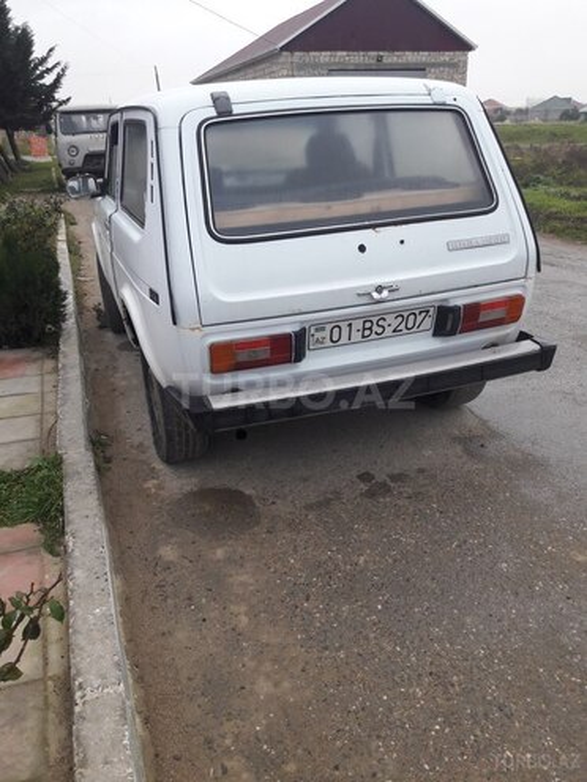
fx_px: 633
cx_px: 294
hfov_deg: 49.7
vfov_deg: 63.4
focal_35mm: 28
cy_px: 391
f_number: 1.9
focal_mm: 3.7
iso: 40
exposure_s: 1/127
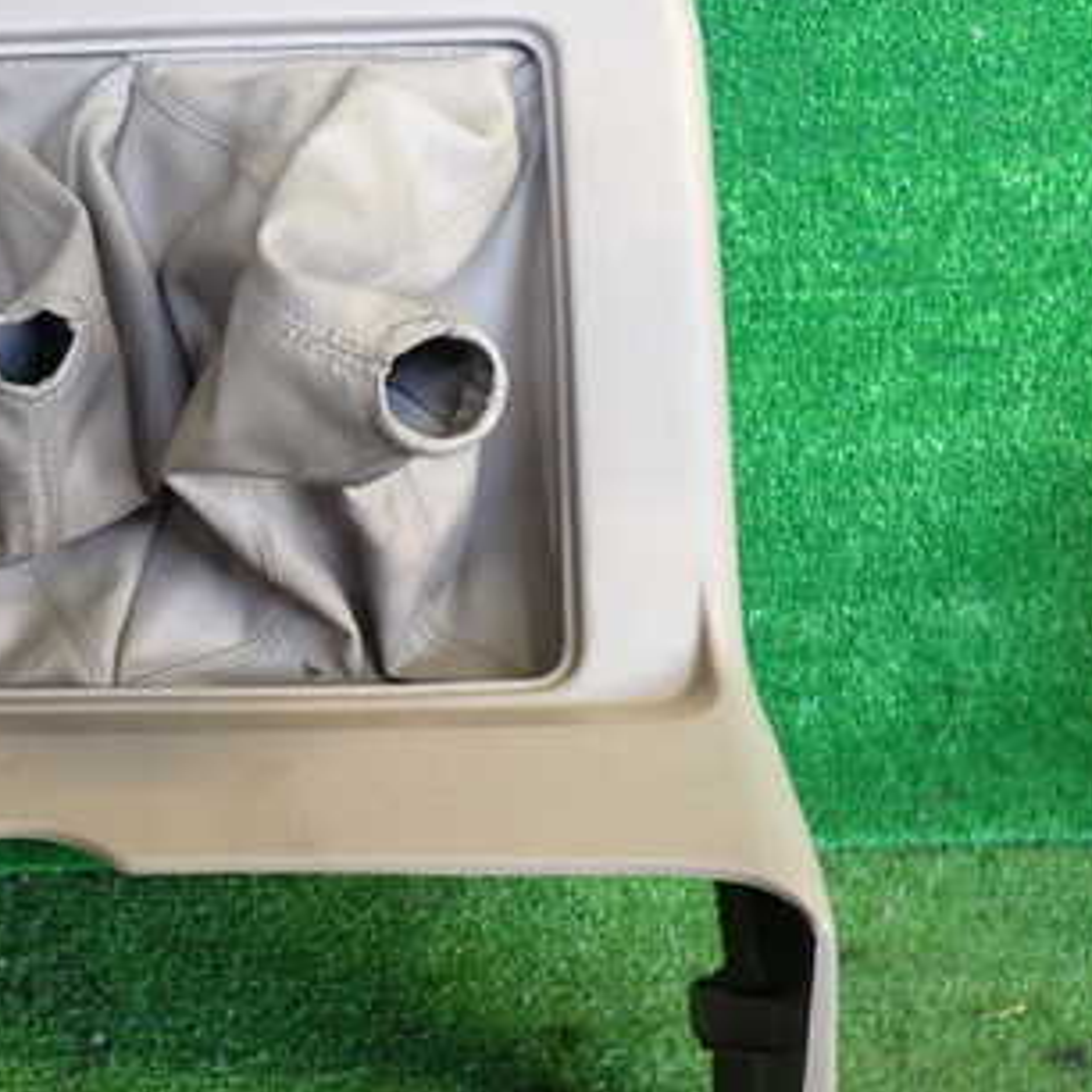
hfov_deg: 31.9
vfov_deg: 32.8
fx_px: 1856
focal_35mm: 52
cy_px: 557
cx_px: 214
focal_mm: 5.4
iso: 200
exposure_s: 1/40
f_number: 2.3
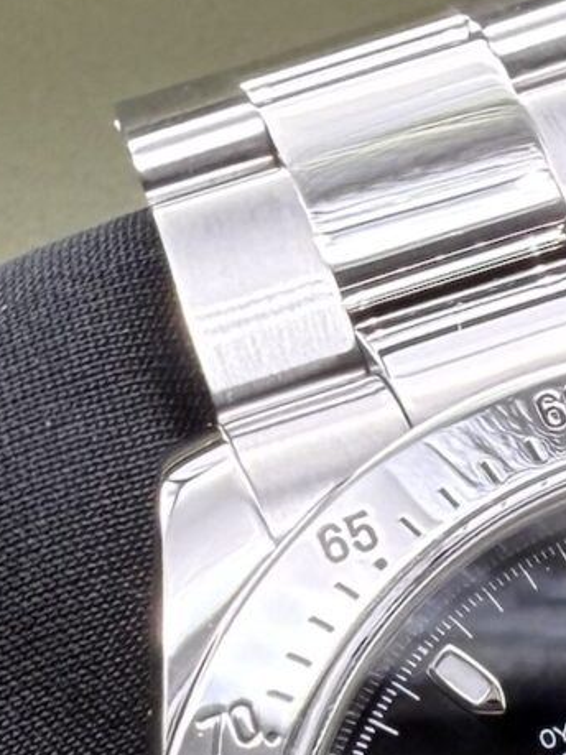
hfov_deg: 10.8
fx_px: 2923
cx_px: 767
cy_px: 1054
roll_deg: +2.2
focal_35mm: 134
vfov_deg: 14.0
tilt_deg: -29.3
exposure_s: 1/138
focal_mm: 2.22
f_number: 2.2
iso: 50
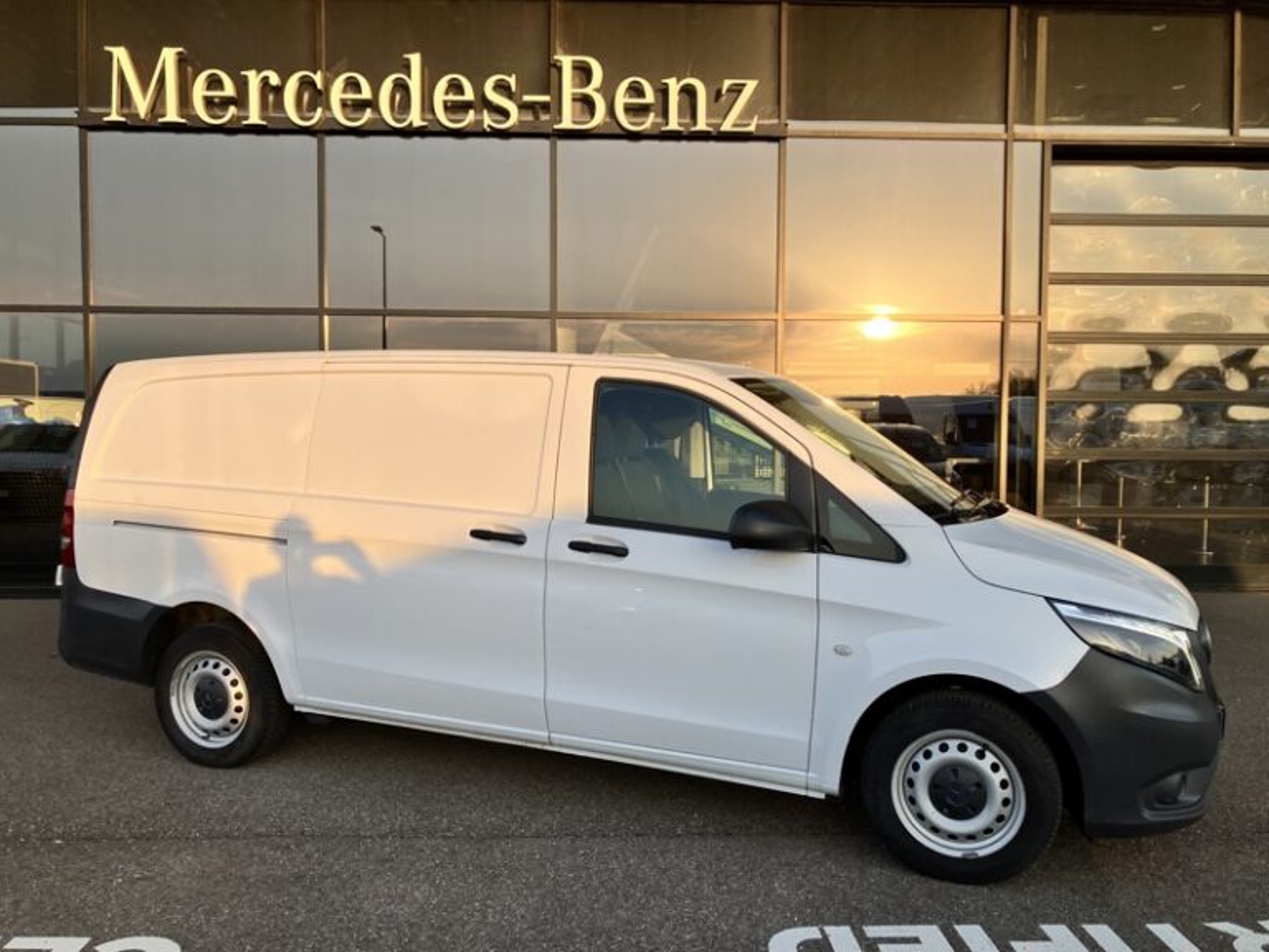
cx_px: 634
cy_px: 476
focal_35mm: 28
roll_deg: -0.3
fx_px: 1026
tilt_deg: -3.0
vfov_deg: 49.7
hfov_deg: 63.4
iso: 32
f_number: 1.8
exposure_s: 1/648
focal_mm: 3.99
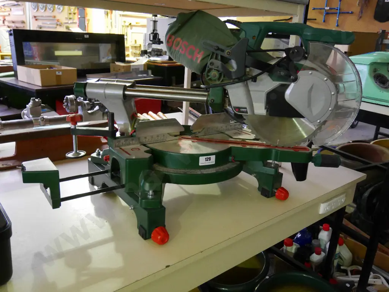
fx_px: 337
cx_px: 194
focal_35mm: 30
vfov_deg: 46.8
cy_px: 146
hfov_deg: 59.9
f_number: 4
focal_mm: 15
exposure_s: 1/20
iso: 3200
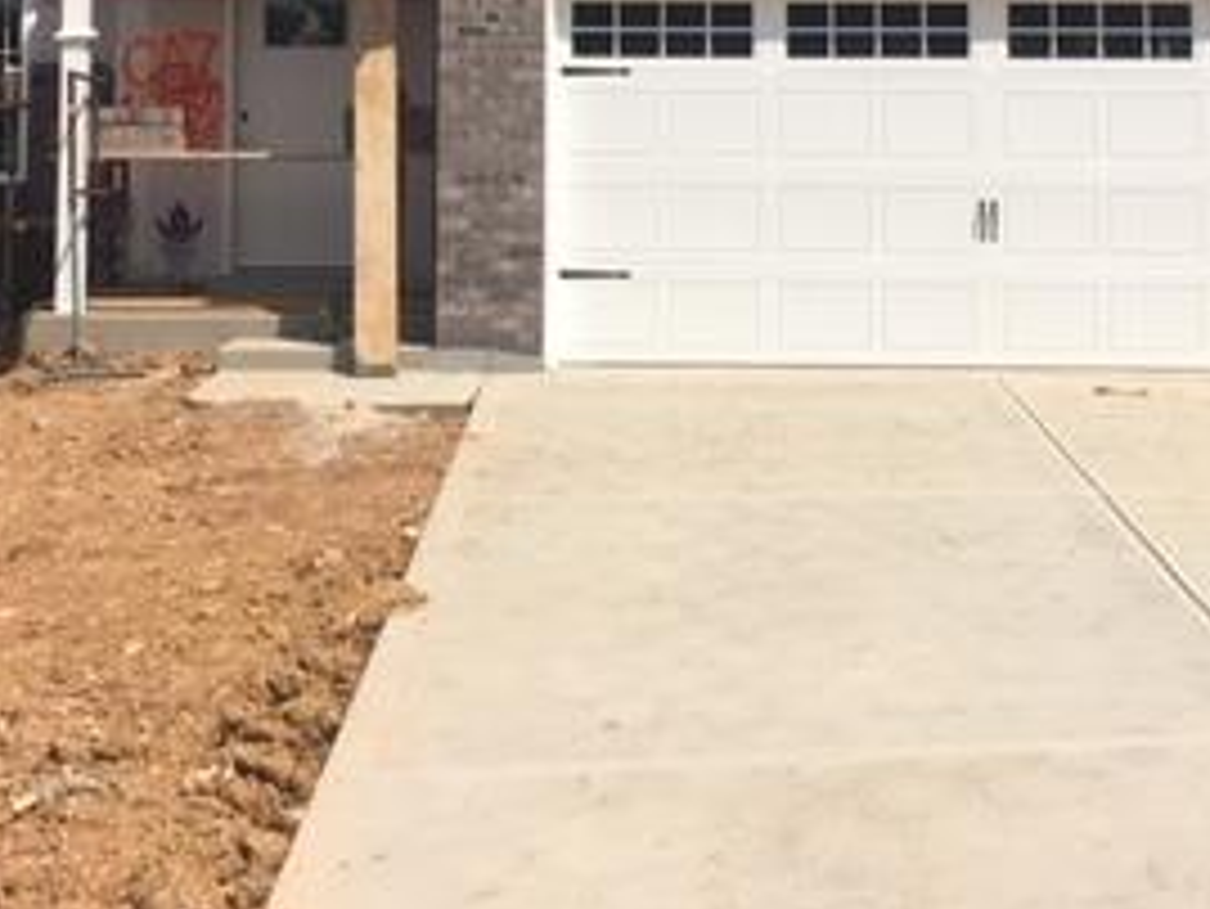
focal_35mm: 69
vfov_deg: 20.6
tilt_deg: +3.6
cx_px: 607
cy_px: -9
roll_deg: -0.1
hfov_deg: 28.2
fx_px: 2413
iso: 25
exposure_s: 1/2404
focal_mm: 4.15
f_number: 2.2
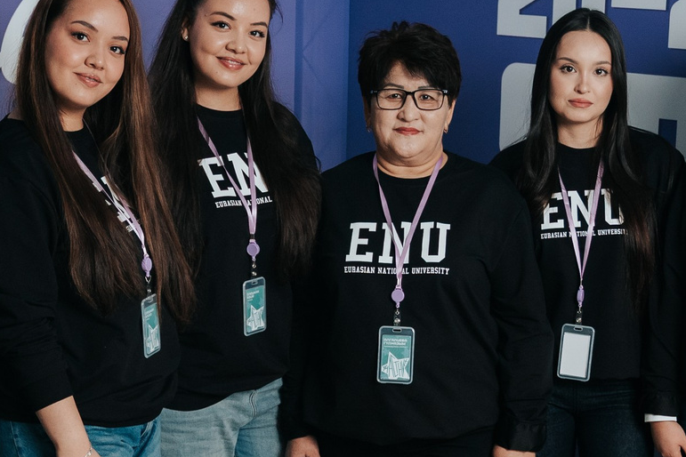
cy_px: 337
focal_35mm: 93
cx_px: 297
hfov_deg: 21.9
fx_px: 1772
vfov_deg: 14.7
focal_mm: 28
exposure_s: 1/160
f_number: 2.8
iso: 800
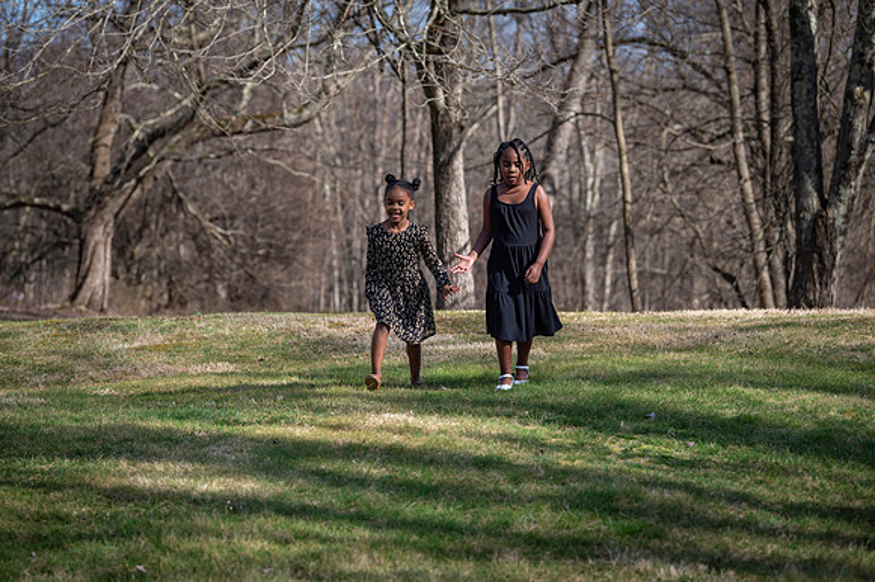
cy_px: 291
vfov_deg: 13.0
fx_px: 2551
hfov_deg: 19.5
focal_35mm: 105
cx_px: 438
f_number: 4
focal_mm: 105
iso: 250
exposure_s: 1/1600
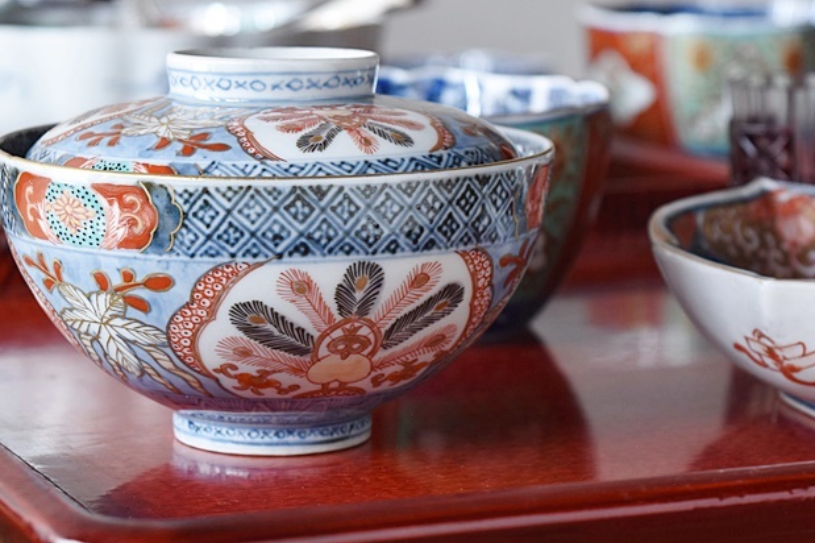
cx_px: 299
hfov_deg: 19.1
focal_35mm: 107
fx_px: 2413
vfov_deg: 12.8
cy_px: 258
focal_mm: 55
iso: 400
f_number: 5.6
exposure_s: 1/8
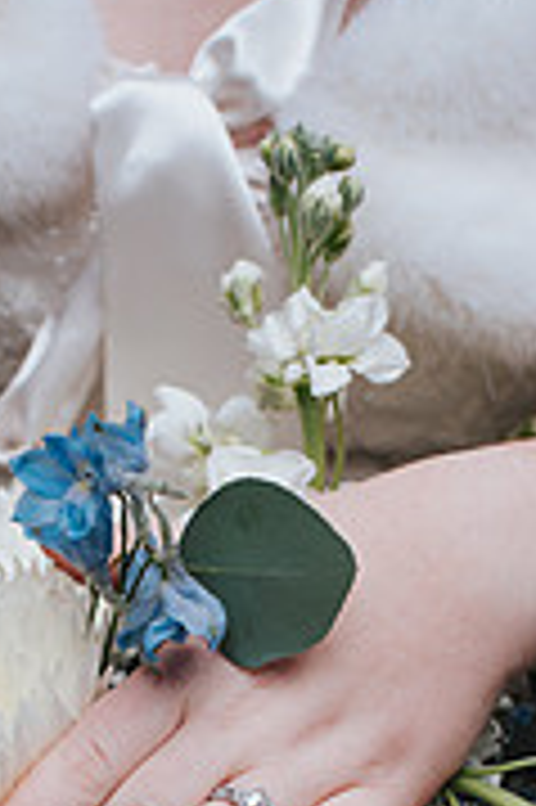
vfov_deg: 22.0
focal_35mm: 88
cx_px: 252
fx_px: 1969
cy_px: 874
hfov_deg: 15.5
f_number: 3.5
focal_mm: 35
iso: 450
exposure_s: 1/400
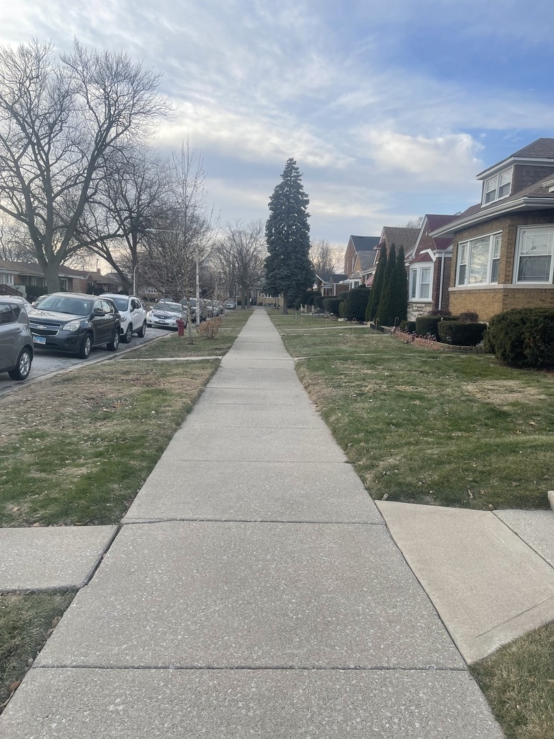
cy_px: 370
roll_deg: -0.8
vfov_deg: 69.4
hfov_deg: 54.9
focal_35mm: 25
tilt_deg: -6.4
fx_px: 533
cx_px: 277
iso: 32
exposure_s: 1/1038
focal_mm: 5.1
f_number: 1.6
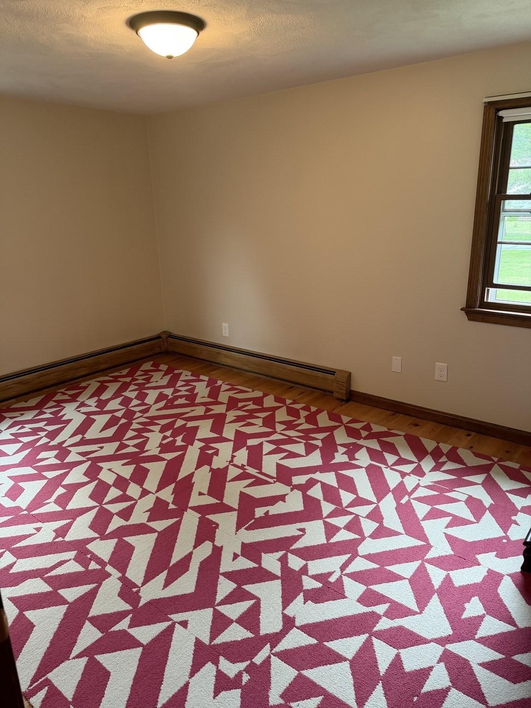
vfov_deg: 71.6
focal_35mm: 24
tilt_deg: -15.7
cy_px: 354
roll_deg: +1.1
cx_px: 266
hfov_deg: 56.8
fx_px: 491
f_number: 1.78
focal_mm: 6.76
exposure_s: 1/60
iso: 200
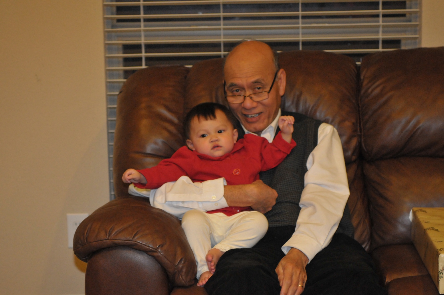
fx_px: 1293
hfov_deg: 19.5
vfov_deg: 13.0
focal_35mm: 105
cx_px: 222
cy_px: 148
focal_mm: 70
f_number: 2.8
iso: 1600
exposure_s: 1/50
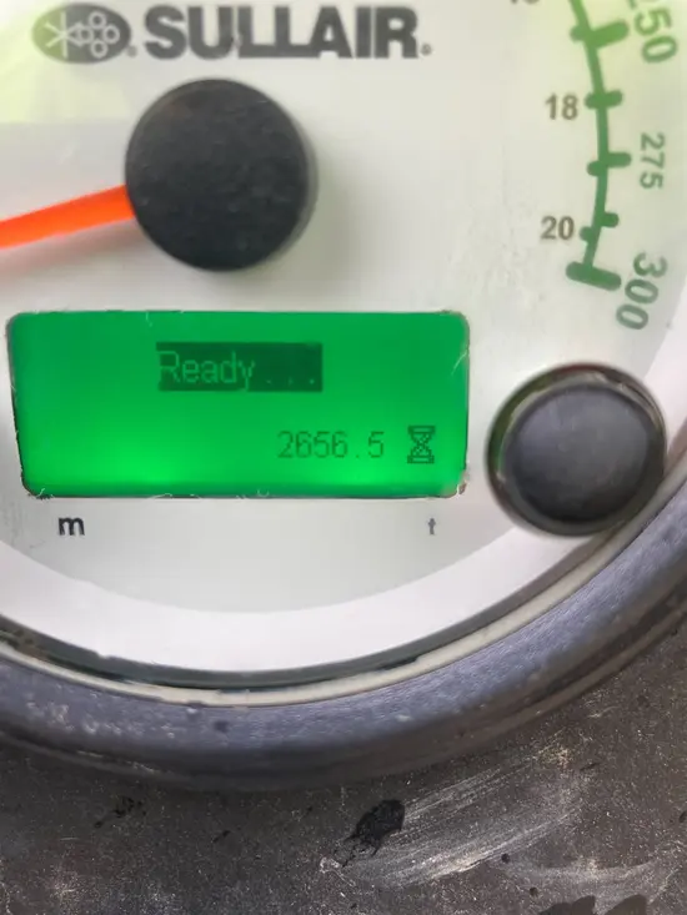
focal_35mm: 28
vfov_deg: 63.4
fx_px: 741
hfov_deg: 49.8
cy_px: 458
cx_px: 344
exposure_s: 1/121
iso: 50
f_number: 1.8
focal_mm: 3.99
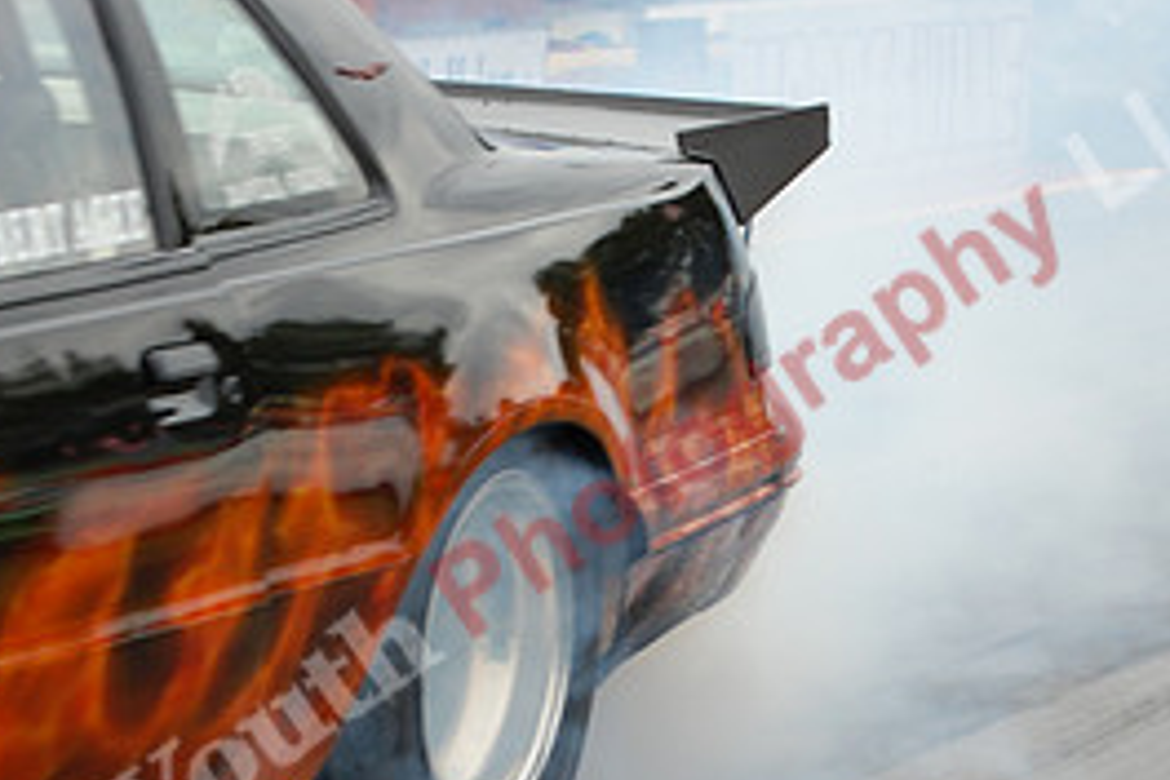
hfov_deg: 11.4
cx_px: 510
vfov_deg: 7.6
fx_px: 5885
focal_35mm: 181
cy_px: 598
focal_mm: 55
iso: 400
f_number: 5.6
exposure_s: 1/500
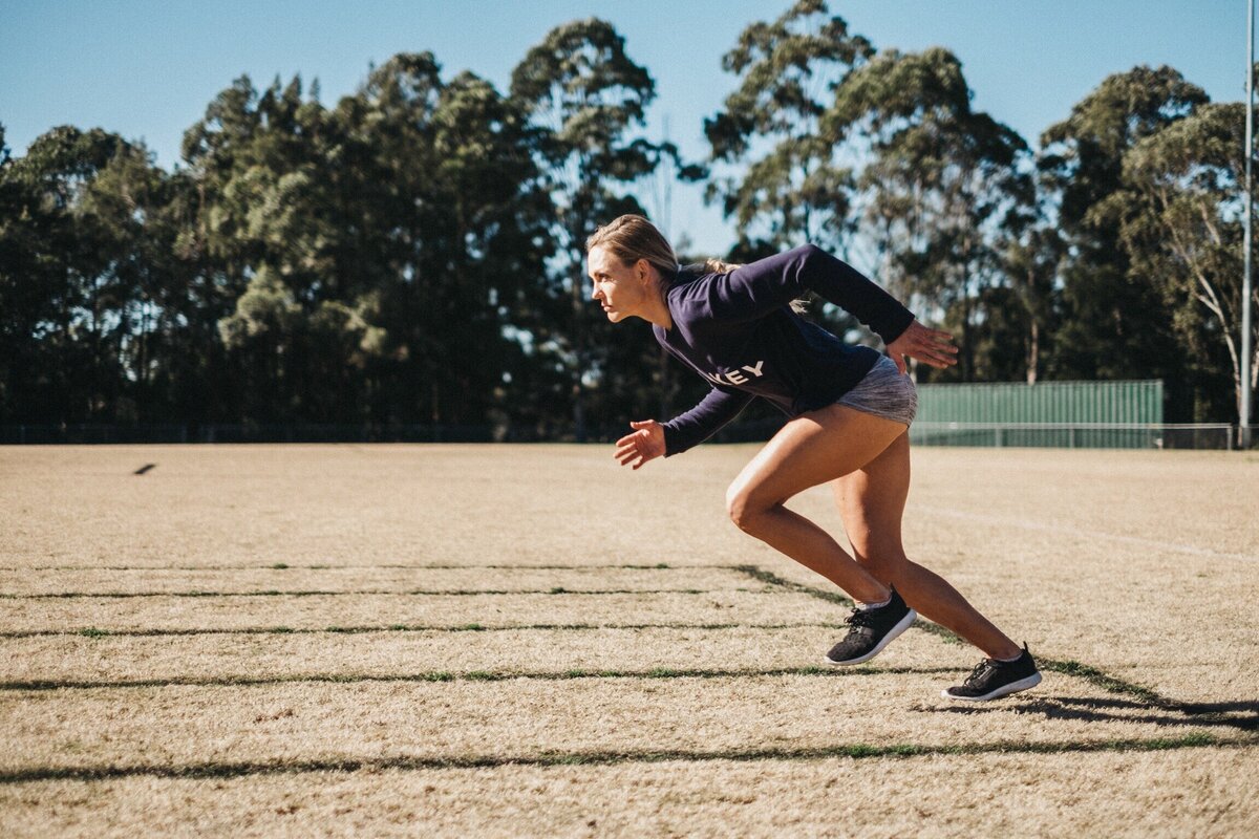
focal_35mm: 53
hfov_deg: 37.5
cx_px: 630
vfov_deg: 25.5
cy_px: 420
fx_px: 1853
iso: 200
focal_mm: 35
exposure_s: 1/4000
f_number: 1.4
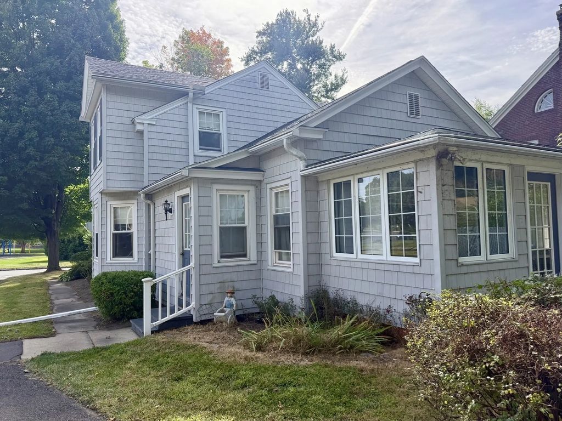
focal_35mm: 24
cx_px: 281
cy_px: 210
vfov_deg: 56.8
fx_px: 390
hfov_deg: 71.6
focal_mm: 6.76
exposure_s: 1/2053
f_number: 1.78
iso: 100
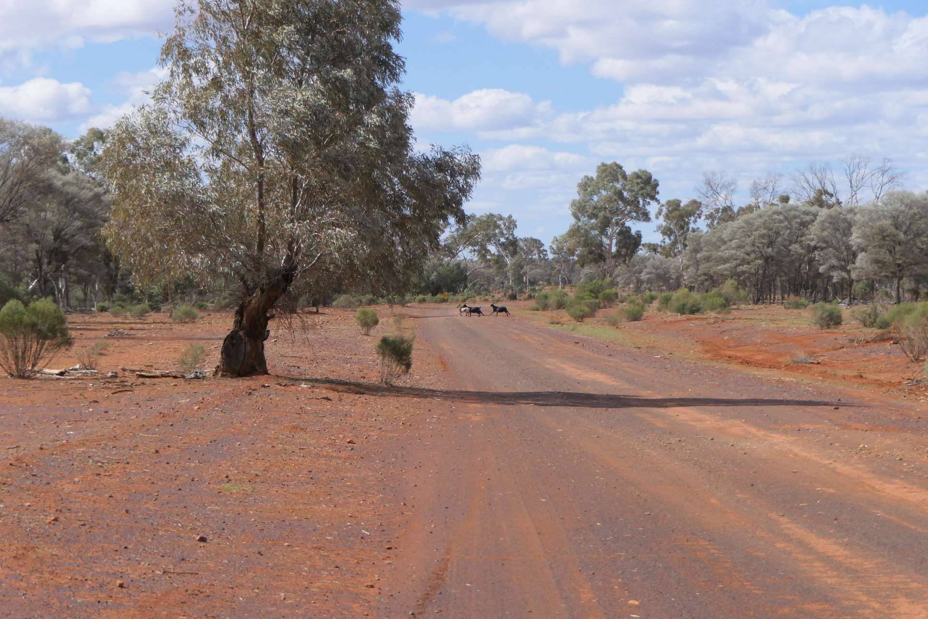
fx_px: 2758
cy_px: 310
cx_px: 464
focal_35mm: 107
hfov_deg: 19.1
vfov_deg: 12.8
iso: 400
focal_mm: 39.2
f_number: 4.2
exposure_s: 1/800
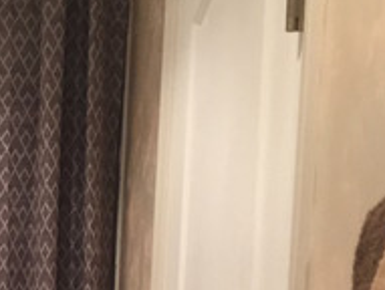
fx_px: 1081
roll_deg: -1.9
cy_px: 342
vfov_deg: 14.8
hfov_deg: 17.6
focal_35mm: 97
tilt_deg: -3.9
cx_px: -234
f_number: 2.2
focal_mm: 4.15
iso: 100
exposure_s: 1/30
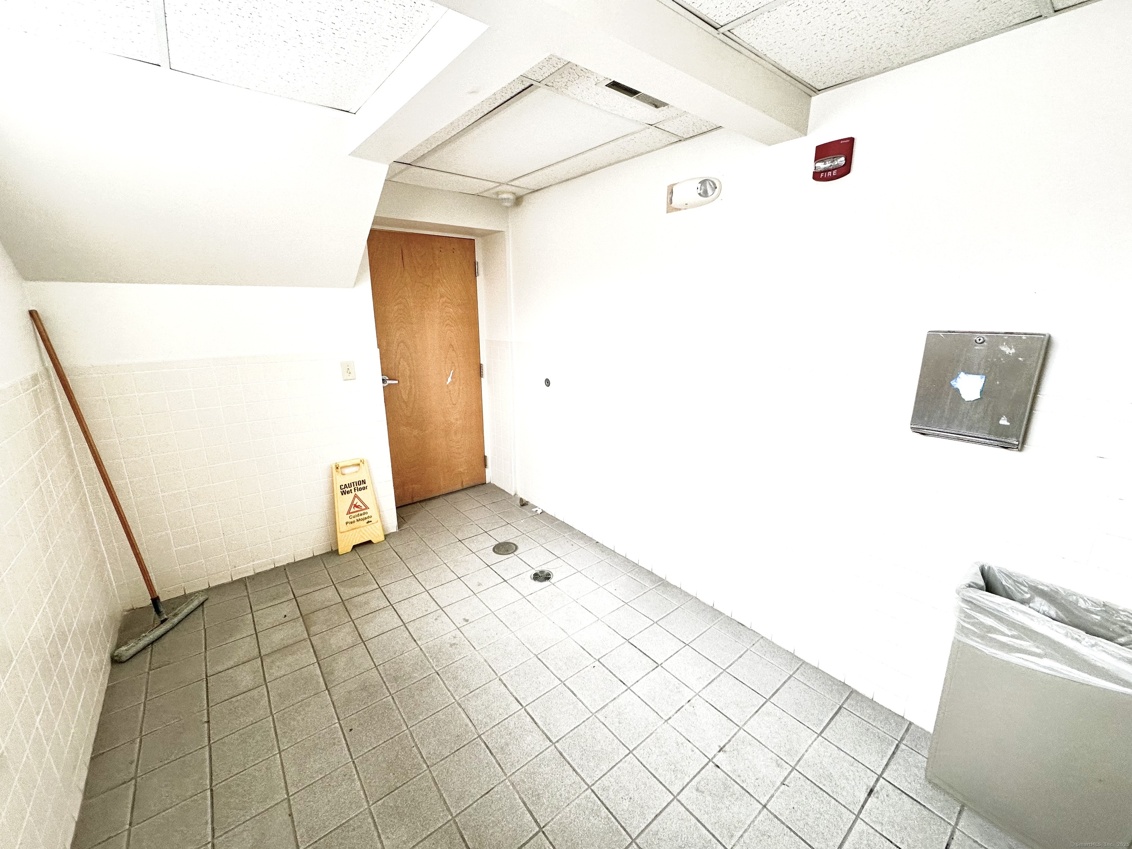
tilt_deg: -14.9
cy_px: 424
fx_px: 458
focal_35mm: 14
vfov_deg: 85.7
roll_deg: -1.0
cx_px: 566
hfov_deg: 102.1
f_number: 2.2
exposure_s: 1/120
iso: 125
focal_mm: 2.22
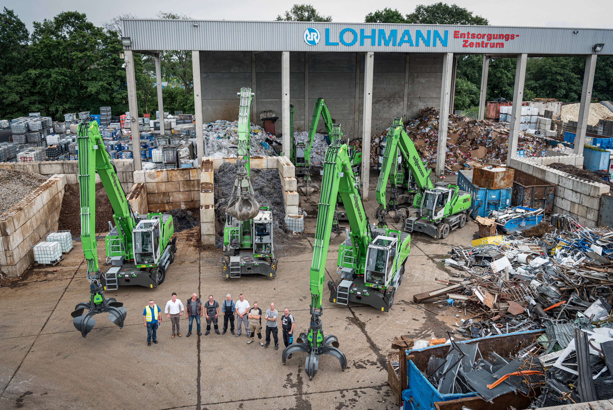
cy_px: 205
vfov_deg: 42.4
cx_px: 306
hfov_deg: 60.3
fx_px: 528
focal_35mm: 31
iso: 100
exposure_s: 1/125
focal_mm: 31
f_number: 6.3
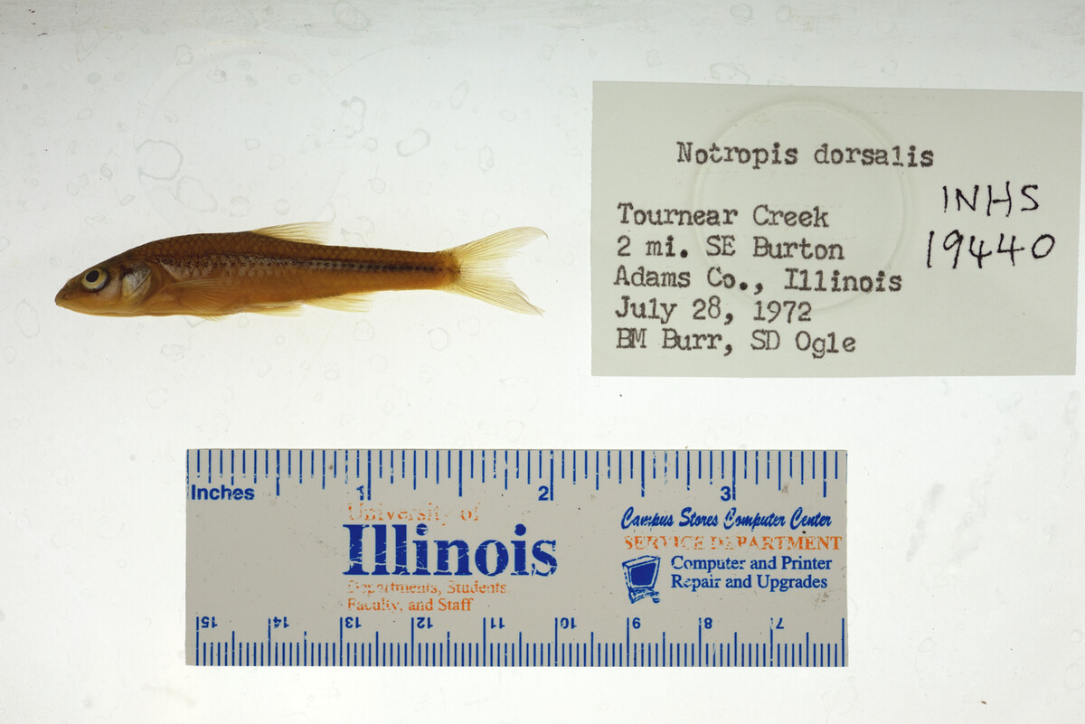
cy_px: 362
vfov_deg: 22.6
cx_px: 542
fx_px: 1809
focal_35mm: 60
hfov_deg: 33.4
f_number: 10
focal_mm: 60
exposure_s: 1/200
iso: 100
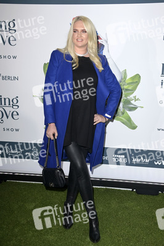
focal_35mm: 48
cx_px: 82
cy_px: 123
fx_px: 329
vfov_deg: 41.1
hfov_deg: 28.0
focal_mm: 48
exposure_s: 1/250
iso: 640
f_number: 5.6
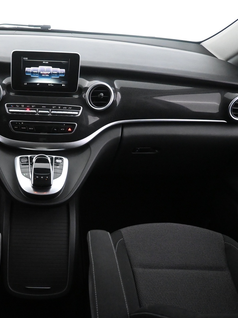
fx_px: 321
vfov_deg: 52.6
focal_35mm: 35
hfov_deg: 38.9
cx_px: 42
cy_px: 158
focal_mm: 16
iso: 5600
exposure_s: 1/60
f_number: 3.5
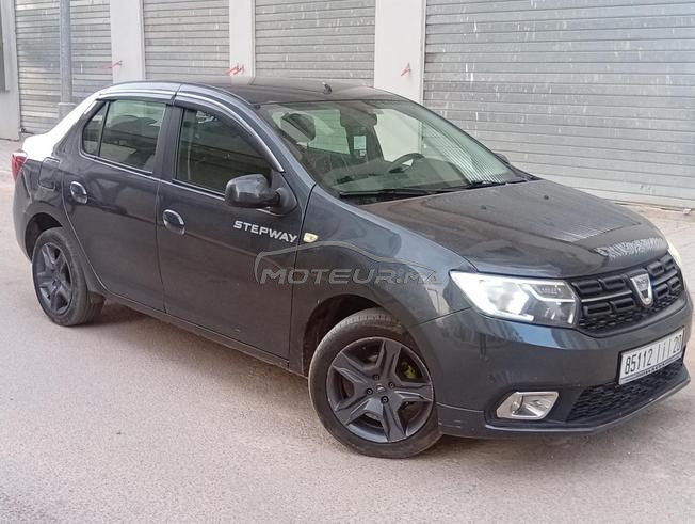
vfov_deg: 34.4
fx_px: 844
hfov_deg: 44.7
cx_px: 348
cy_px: 262
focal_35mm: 42
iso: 170
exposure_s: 1/50
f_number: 1.8
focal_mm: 3.84
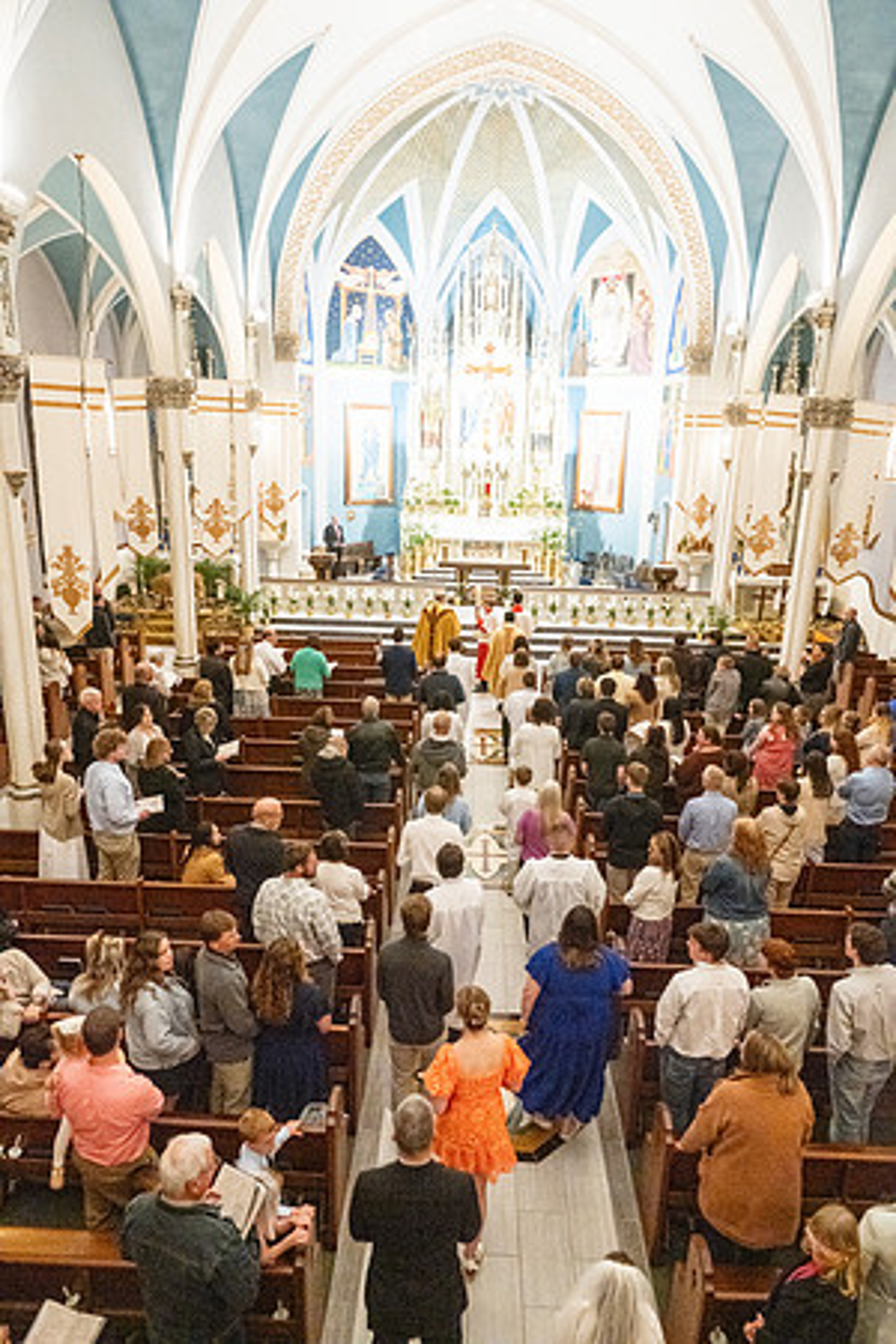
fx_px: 896
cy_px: 672
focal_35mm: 24
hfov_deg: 53.1
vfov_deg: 73.7
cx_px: 448
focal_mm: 24
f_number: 8
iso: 5000
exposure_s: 1/60
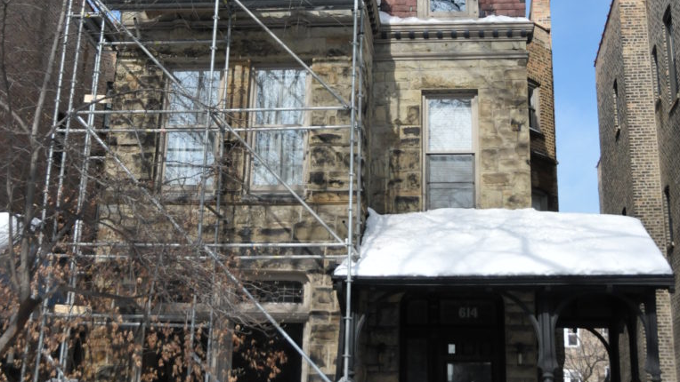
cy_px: 98
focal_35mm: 57
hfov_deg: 36.6
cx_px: 341
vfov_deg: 20.9
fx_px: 1028
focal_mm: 24
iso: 1000
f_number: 4
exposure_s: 1/6400
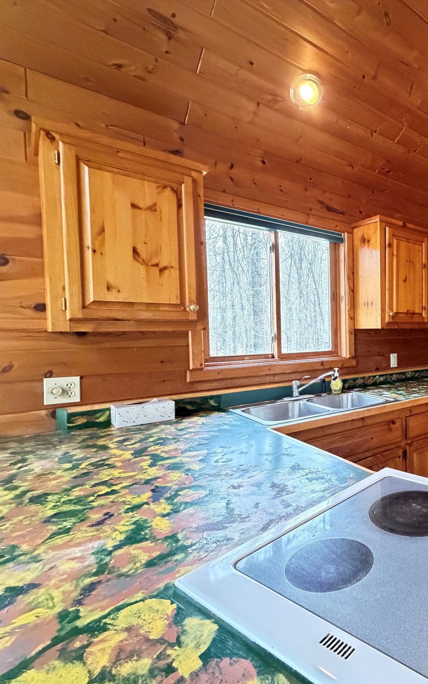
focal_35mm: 20
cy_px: 344
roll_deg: +0.4
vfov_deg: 85.1
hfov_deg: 50.5
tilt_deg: -1.1
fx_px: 373
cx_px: 409
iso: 1000
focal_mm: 2.22
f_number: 2.2
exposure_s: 1/60
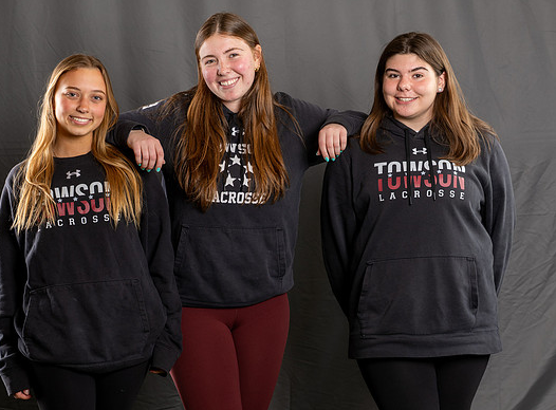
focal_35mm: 109
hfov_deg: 18.2
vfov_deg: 13.4
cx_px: 277
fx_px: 1740
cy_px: 210
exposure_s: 1/200
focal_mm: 74
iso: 250
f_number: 4
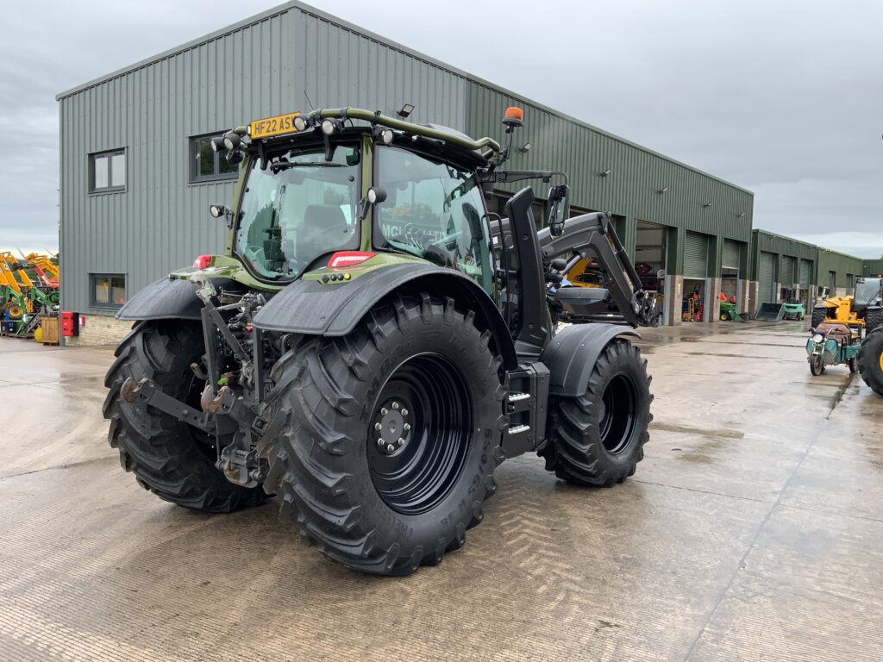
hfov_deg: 61.7
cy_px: 331
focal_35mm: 29
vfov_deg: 48.2
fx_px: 740
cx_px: 442
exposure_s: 1/574
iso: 16
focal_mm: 3
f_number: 1.8
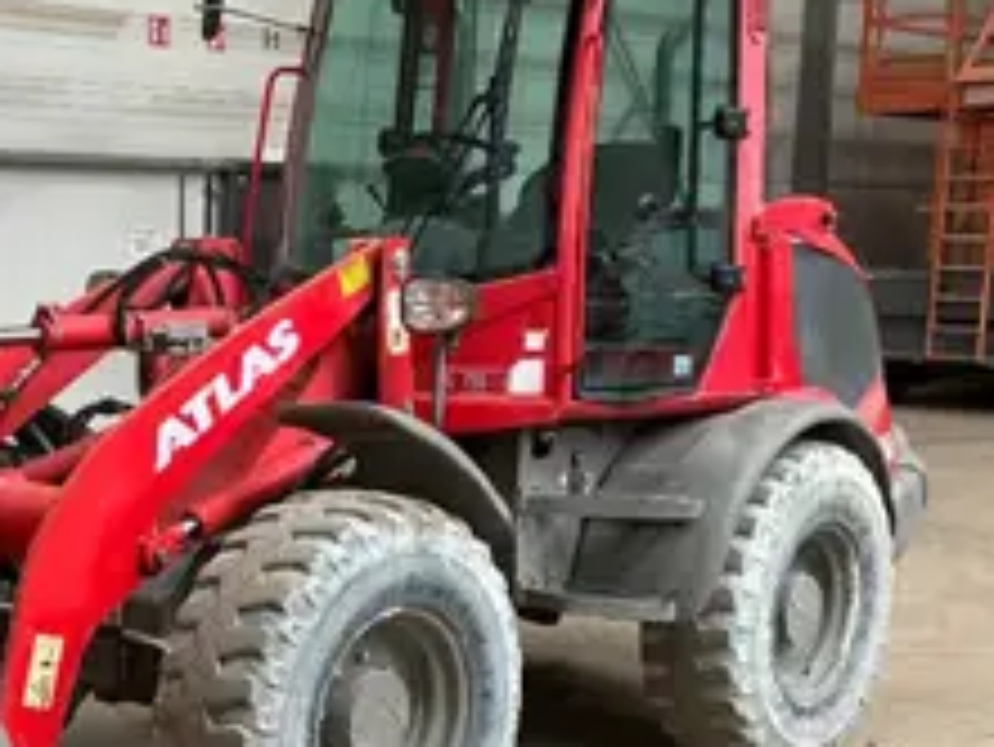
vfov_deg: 23.1
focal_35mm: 63
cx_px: 63
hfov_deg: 29.2
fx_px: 1810
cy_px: 536
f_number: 1.8
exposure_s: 1/60
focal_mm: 3
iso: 100
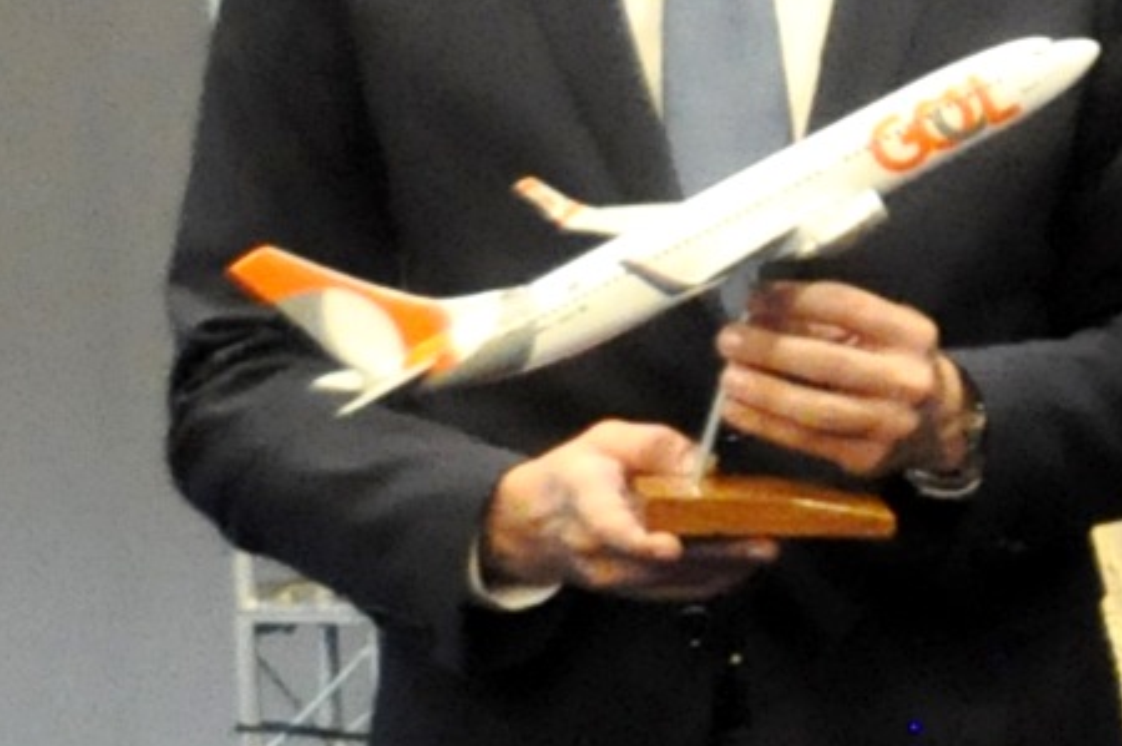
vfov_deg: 5.8
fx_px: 7347
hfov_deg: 7.4
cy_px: 80
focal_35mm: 236
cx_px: 3760
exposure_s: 1/40
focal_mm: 22
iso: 3200
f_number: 4
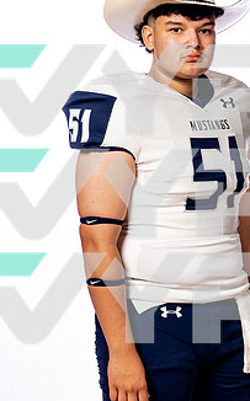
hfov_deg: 10.0
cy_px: 194
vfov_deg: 16.0
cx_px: 187
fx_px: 1432
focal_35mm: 131
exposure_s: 1/250
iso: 250
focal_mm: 62
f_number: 7.1
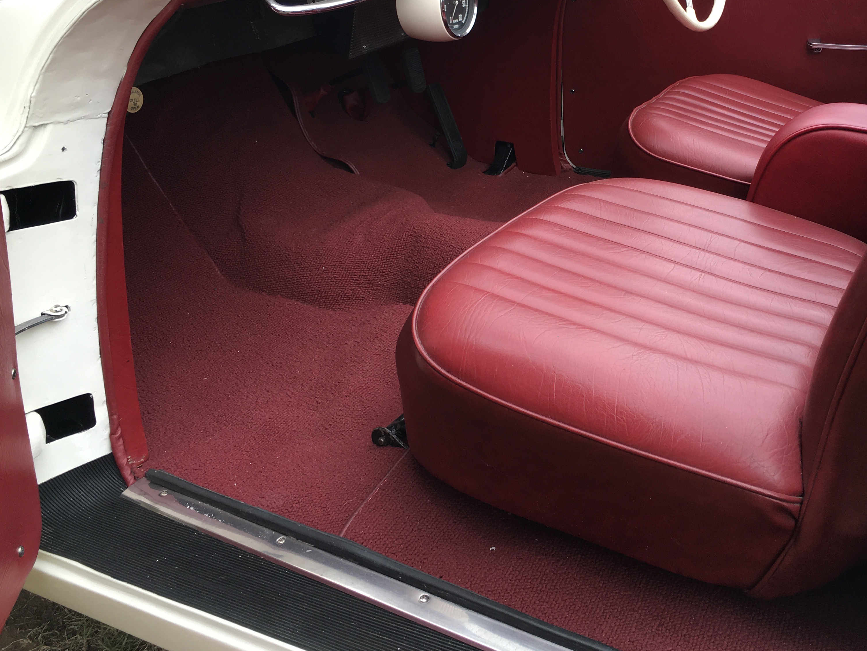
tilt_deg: -20.9
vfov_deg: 36.6
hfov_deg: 47.3
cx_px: 562
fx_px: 977
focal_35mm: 39
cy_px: 239
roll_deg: -0.5
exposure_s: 1/166
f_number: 2.2
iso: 25
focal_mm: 4.15
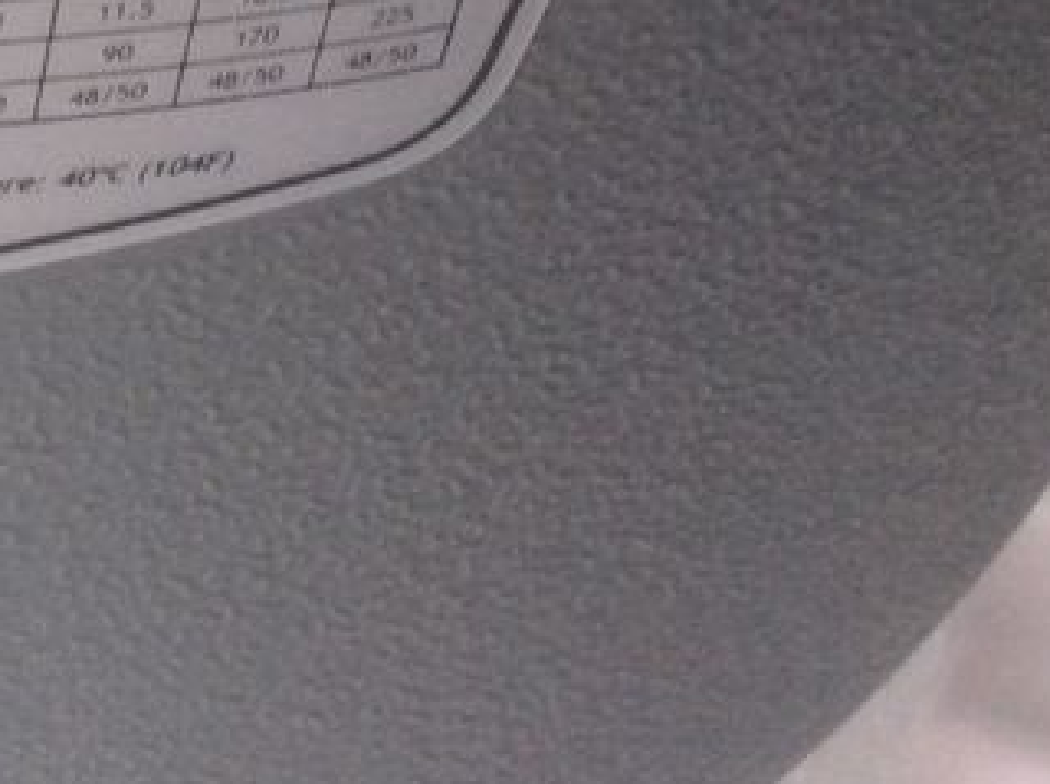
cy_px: -382
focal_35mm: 100
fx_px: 3029
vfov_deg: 13.9
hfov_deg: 18.0
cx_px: -413
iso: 32
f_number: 2.4
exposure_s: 1/106
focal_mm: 3.3
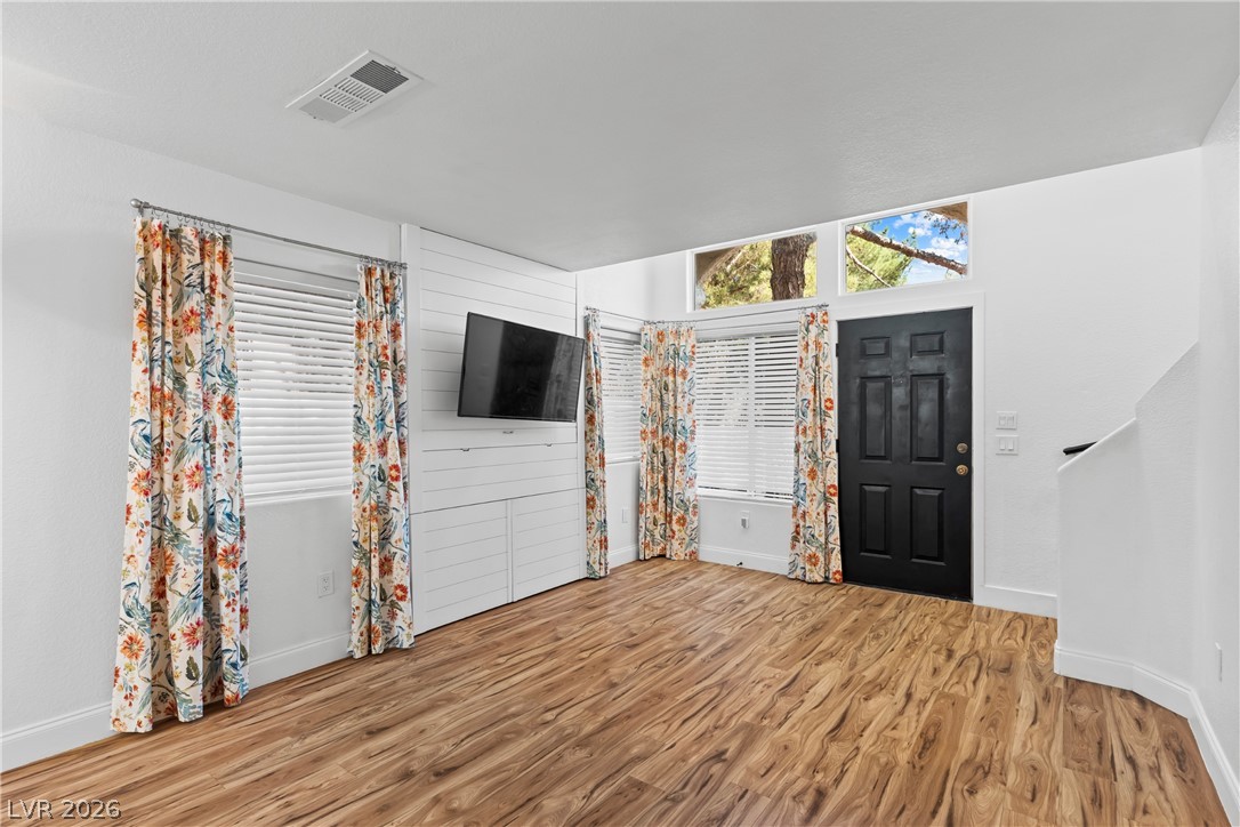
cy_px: 414
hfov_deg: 93.3
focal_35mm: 17
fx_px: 586
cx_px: 620
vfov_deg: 70.4
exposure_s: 2
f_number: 8
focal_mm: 17
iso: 400
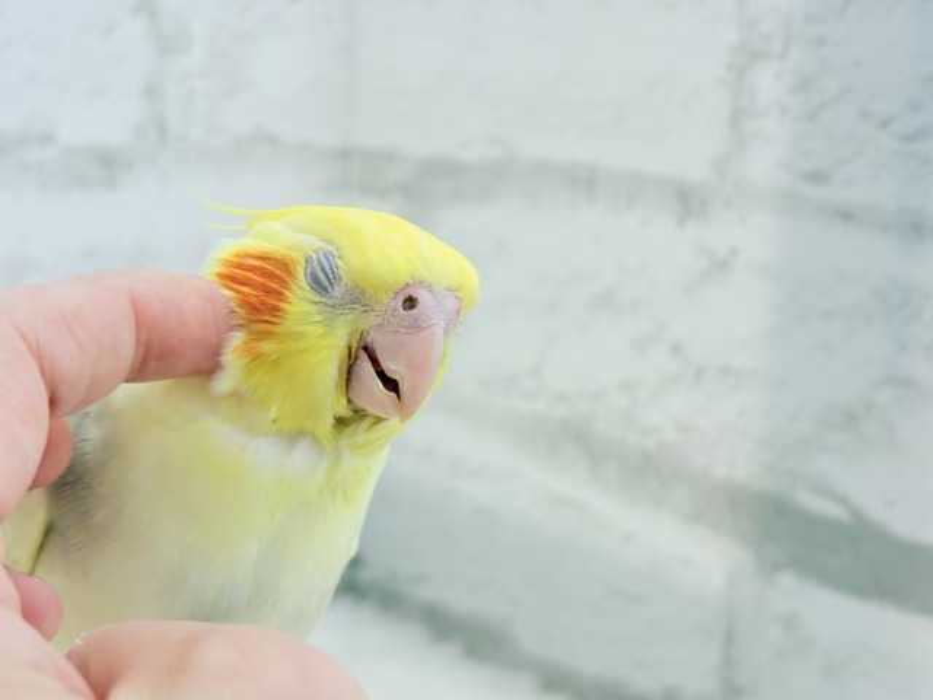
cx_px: 466
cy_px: 350
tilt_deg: -11.0
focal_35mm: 52
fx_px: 1402
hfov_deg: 36.8
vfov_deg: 28.0
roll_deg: -1.3
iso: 64
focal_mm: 5.96
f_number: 1.6
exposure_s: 1/100
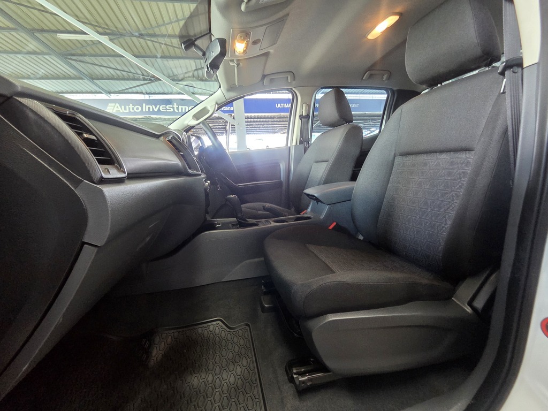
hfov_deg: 106.2
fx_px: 206
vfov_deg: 89.9
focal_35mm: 13
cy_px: 206
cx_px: 274
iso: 640
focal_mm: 2.2
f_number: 2.2
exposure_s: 1/50
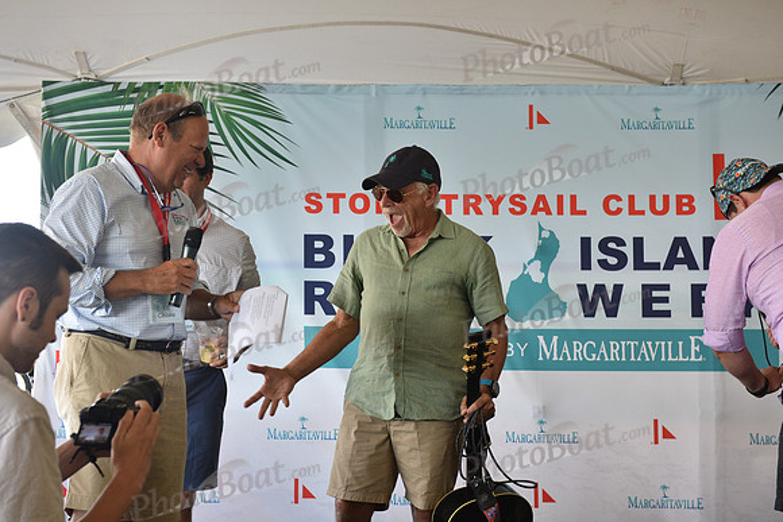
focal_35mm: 70
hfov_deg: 28.8
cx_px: 392
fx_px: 1523
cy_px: 261
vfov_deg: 19.5
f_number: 5
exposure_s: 1/160
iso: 800
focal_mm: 70
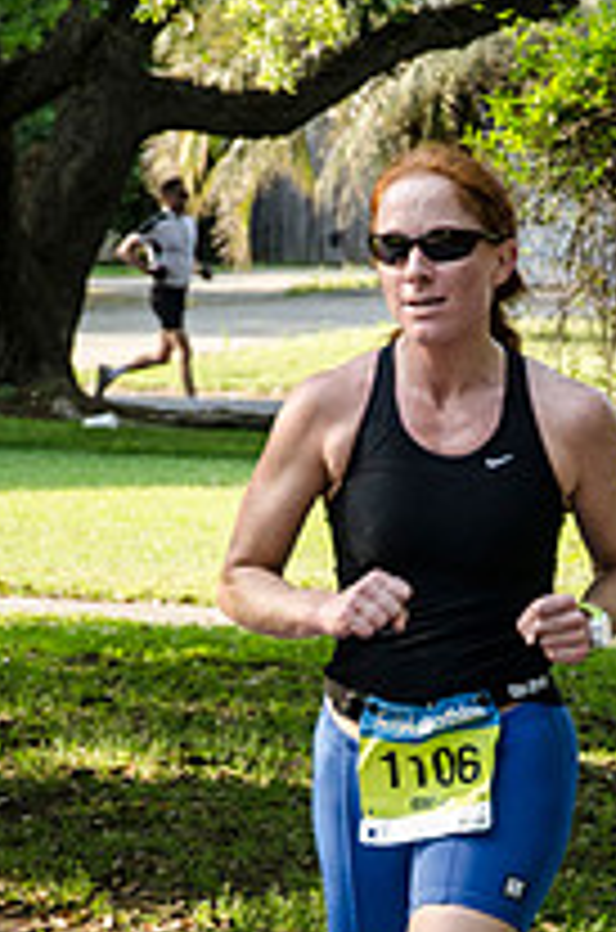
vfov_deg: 6.9
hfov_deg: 4.6
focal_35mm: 300
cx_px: 414
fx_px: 7738
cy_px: 711
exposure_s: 1/640
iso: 800
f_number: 5.6
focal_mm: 92
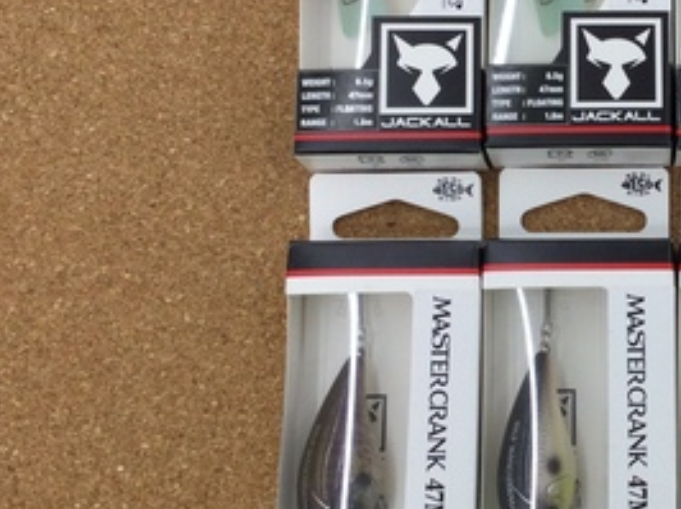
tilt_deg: -79.2
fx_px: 1376
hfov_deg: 26.5
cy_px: 210
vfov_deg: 21.0
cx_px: 658
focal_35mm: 70
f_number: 2.4
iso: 32
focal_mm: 3.3
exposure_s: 1/60
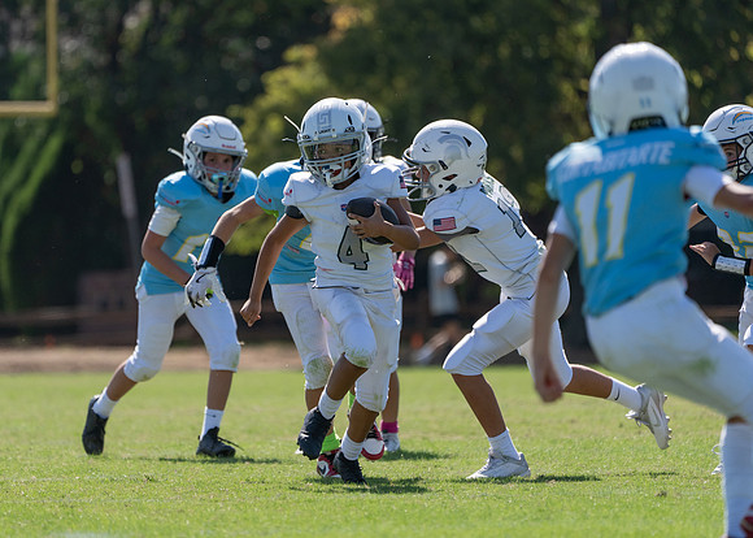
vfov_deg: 3.0
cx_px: 327
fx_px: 10430
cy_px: 258
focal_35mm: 488
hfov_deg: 4.1
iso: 320
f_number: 5.6
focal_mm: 400
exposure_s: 1/1600
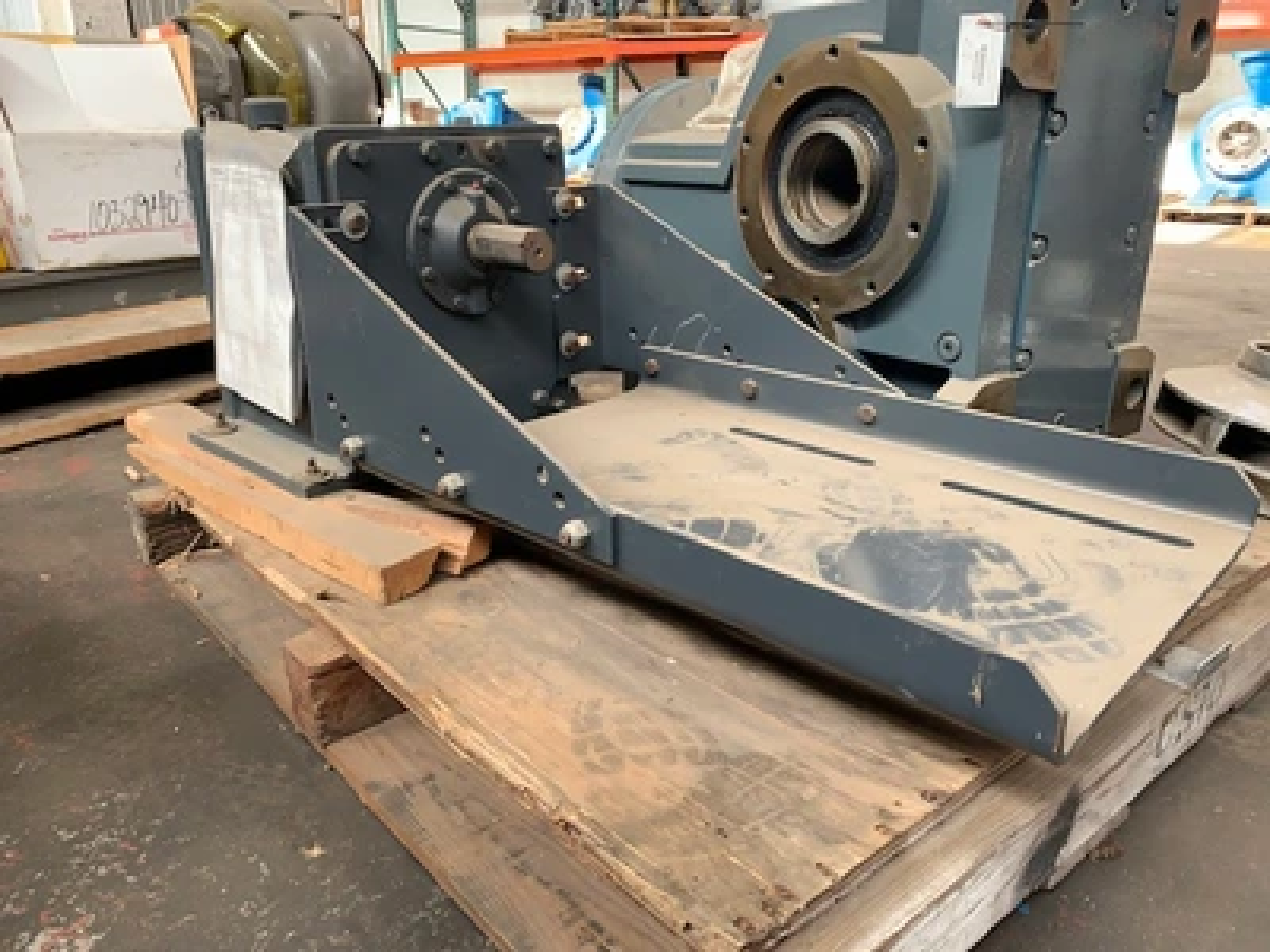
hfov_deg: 67.3
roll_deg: +0.0
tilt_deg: -19.7
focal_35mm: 26
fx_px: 954
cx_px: 635
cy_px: 476
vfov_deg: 53.1
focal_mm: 4.25
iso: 80
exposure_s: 1/121
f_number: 1.8
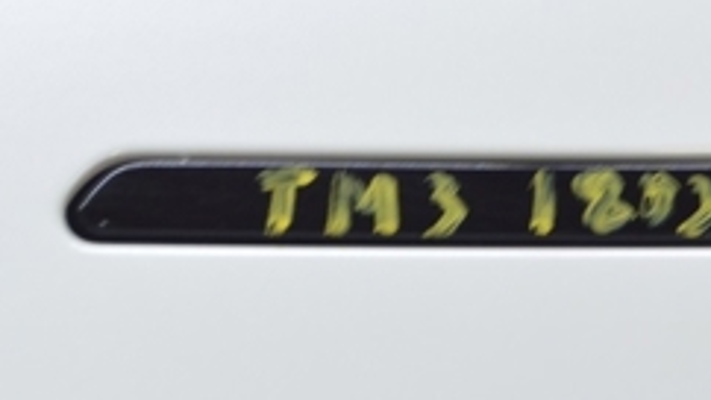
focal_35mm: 166
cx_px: 544
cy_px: 122
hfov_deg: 12.9
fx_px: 3129
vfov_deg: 7.3
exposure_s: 1/20
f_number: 5.6
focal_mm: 40
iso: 400
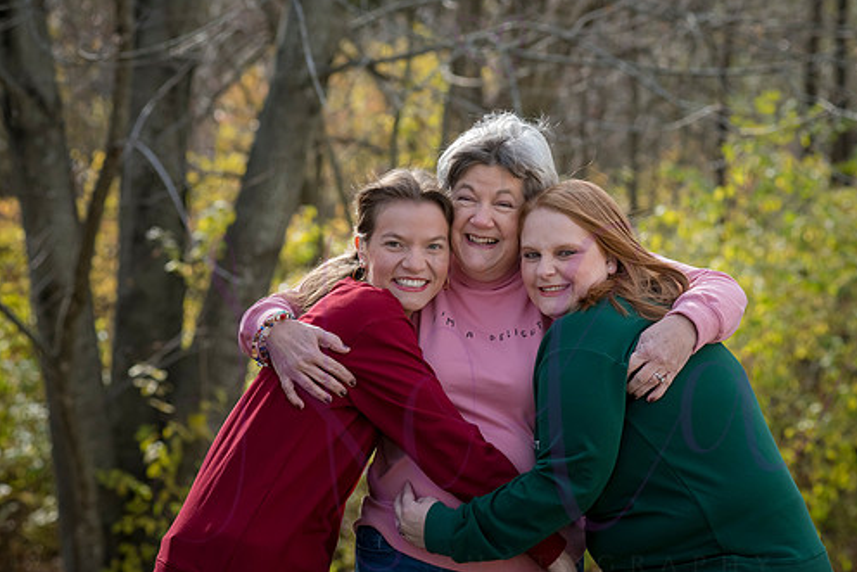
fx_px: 3119
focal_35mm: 131
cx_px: 499
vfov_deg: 10.5
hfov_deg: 15.6
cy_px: 258
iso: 400
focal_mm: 112
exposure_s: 1/800
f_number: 5
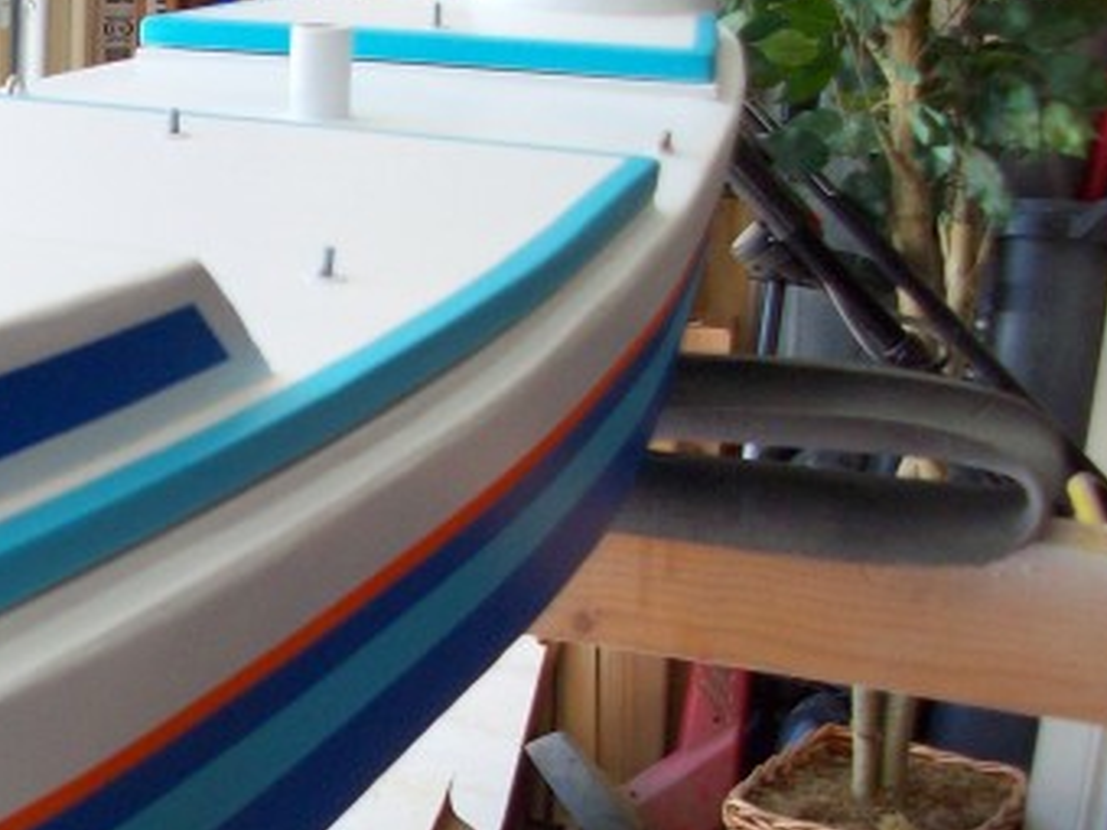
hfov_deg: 23.0
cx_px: -94
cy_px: 667
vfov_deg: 18.3
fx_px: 2558
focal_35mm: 80
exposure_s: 1/124
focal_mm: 5.7
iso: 80
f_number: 2.8
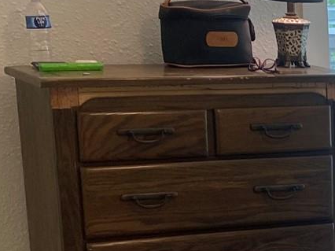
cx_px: 574
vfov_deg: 11.5
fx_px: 1209
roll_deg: -1.7
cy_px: 342
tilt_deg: -13.7
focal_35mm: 125
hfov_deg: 14.2
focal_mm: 4.25
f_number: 1.8
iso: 64
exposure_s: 1/60
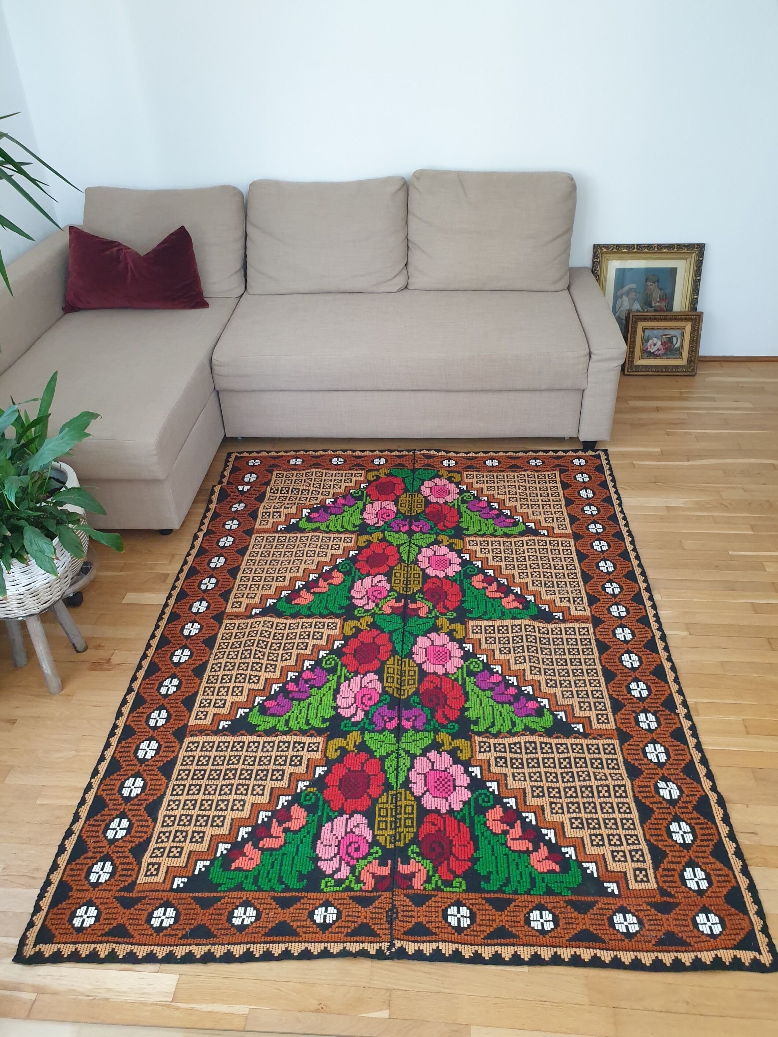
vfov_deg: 67.3
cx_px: 389
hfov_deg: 53.1
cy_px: 518
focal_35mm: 26
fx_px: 779
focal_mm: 4.3
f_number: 2.4
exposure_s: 1/50
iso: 320
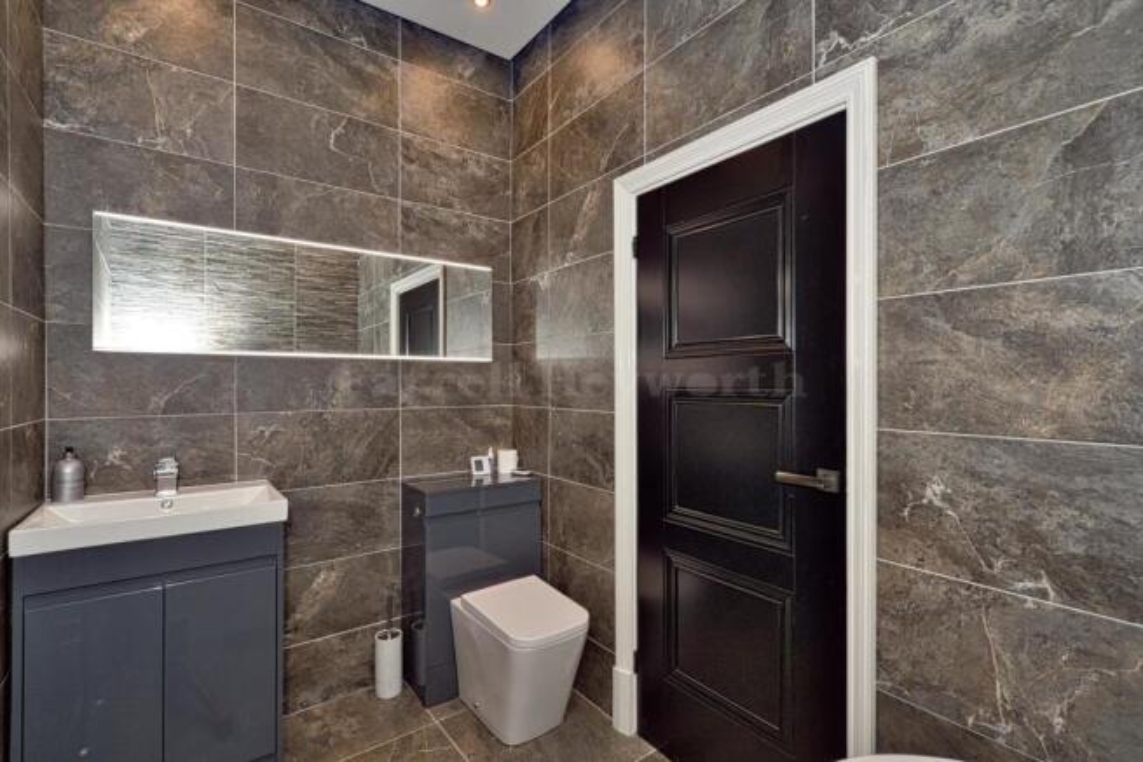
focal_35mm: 16
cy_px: 381
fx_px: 508
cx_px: 572
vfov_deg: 73.8
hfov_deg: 96.7
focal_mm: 16
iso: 640
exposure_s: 1/60
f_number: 7.1
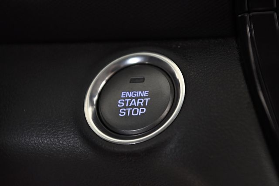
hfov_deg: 19.5
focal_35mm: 105
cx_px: 140
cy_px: 93
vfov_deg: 13.0
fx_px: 814
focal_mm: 70
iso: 2500
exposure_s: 1/250
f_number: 3.5
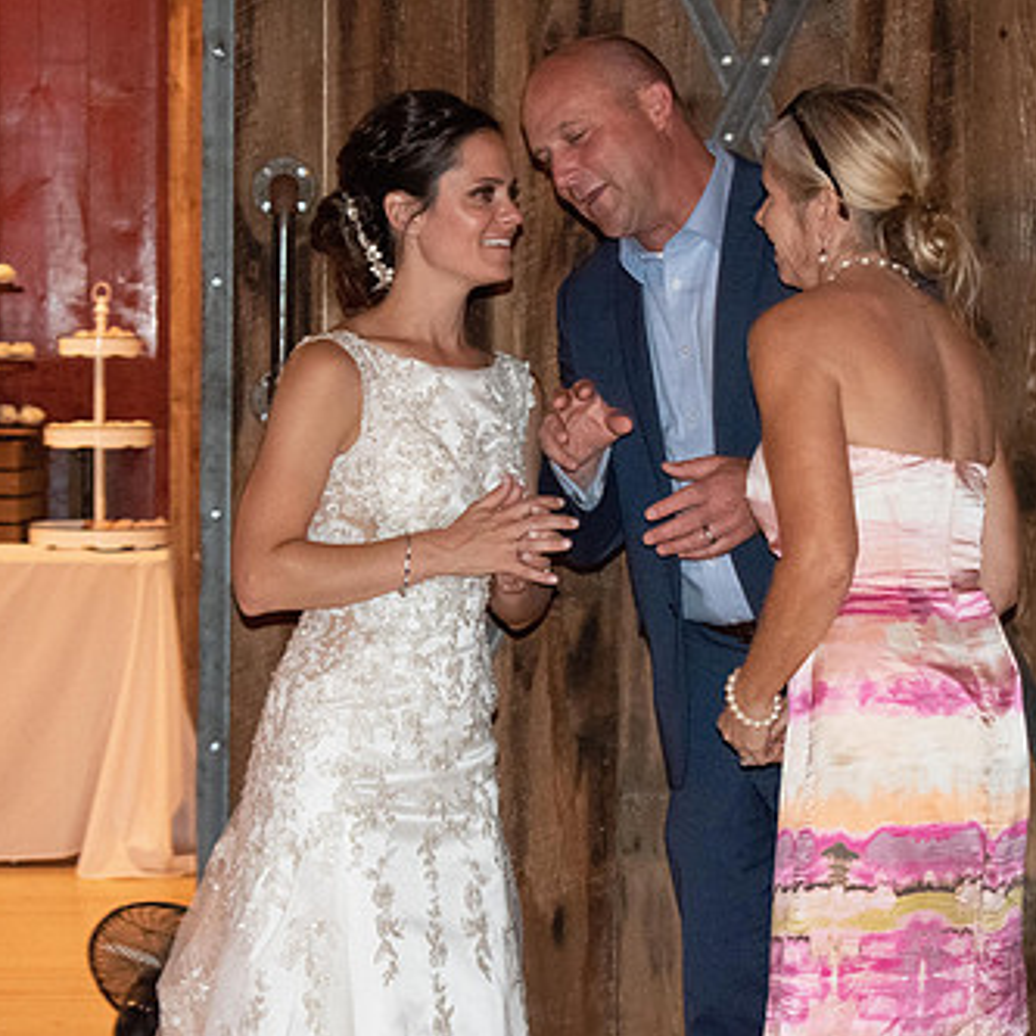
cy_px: 474
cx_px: 734
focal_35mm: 122
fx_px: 4131
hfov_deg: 14.3
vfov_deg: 14.3
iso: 6400
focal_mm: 55
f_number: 5.6
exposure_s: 1/60
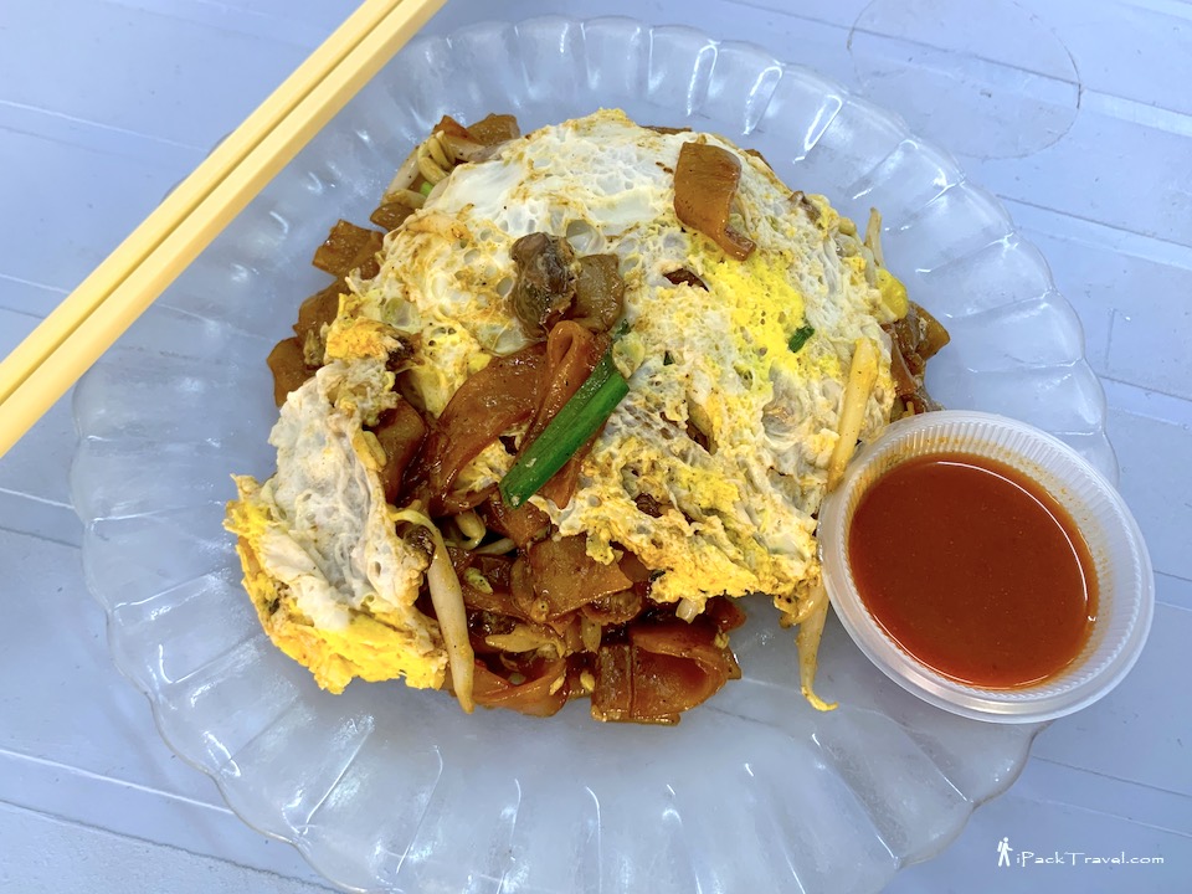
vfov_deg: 53.1
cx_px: 596
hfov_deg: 67.3
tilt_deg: -63.2
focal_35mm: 26
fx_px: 895
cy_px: 447
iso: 100
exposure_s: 1/60
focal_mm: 4.25
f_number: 1.8
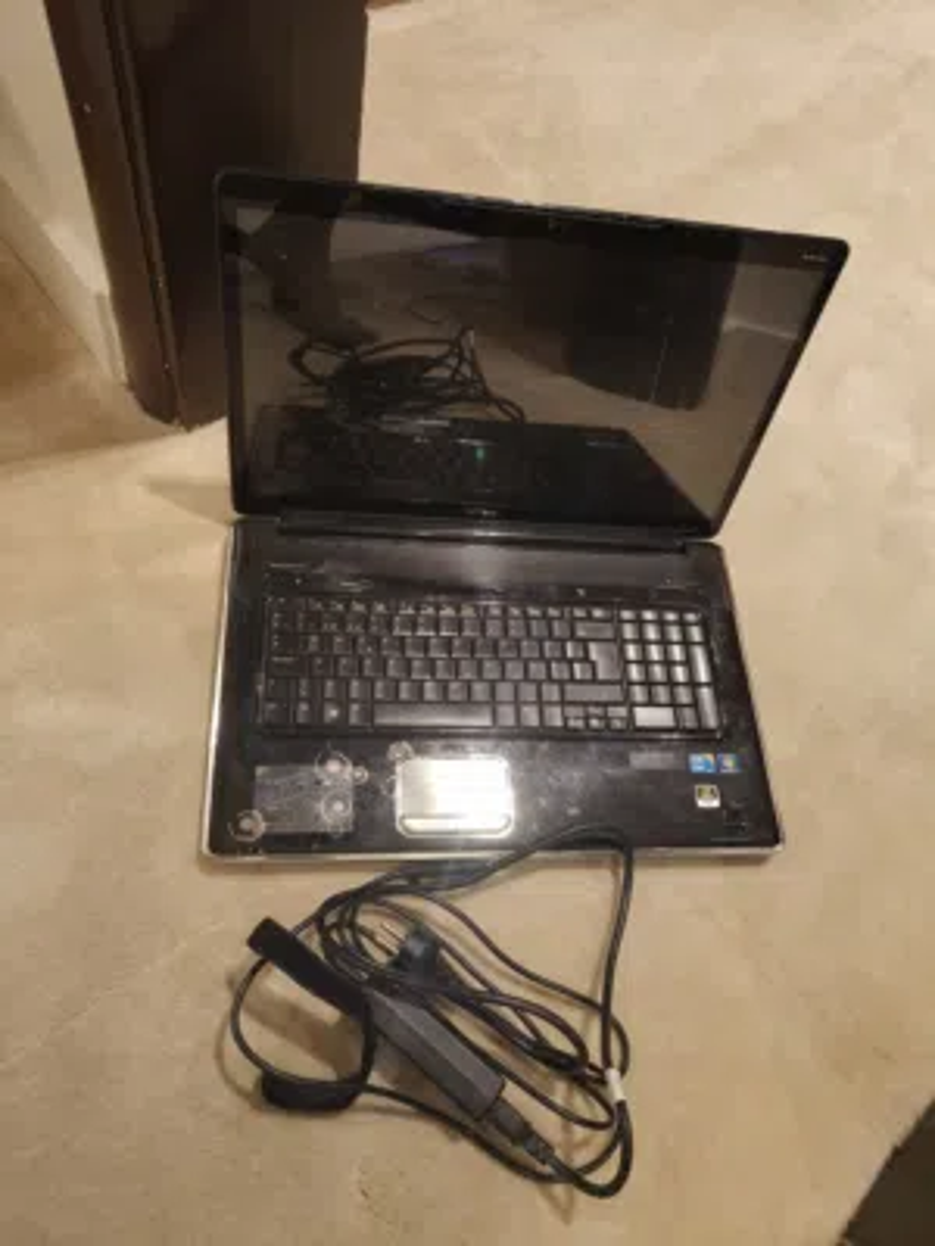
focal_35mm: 24
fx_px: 864
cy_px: 623
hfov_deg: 56.8
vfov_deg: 71.6
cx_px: 468
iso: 320
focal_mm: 5.59
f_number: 1.8
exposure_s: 1/50
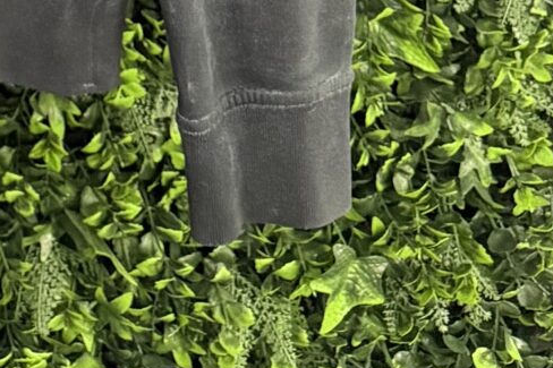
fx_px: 2012
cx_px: -237
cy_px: -779
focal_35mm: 131
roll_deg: -0.6
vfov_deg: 8.5
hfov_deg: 14.7
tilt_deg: -3.4
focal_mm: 6.76
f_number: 1.78
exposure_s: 1/51
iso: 500
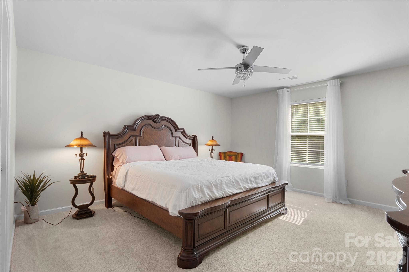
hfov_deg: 92.4
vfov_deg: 69.6
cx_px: 204
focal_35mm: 17
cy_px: 136
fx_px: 196
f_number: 9
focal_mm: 11.5
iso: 250
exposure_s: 1/4
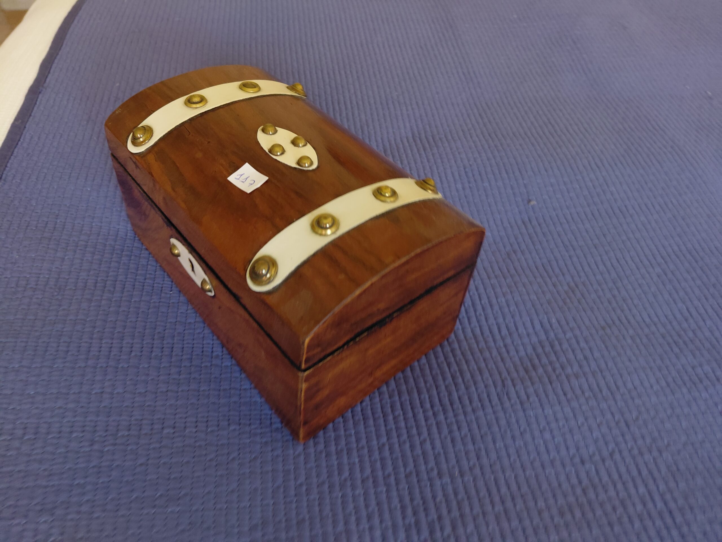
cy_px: 271
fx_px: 521
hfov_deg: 69.4
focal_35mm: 25
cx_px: 361
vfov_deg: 54.9
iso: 160
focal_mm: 4.69
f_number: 1.8
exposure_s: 1/60
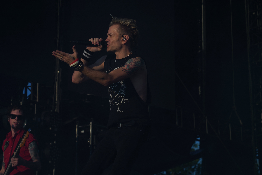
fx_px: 764
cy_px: 88
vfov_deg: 13.0
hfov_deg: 19.5
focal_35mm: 105
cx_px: 131
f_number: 8
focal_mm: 105
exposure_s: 1/500
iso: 100
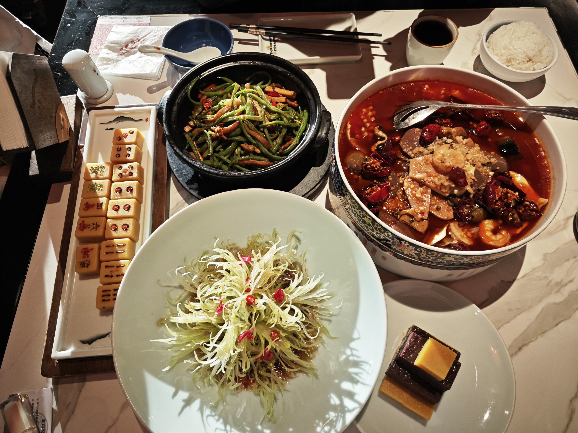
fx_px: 384
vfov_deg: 58.9
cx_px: 289
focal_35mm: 23
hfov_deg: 73.9
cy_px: 216
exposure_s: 1/100
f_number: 1.8
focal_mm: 5.43
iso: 160
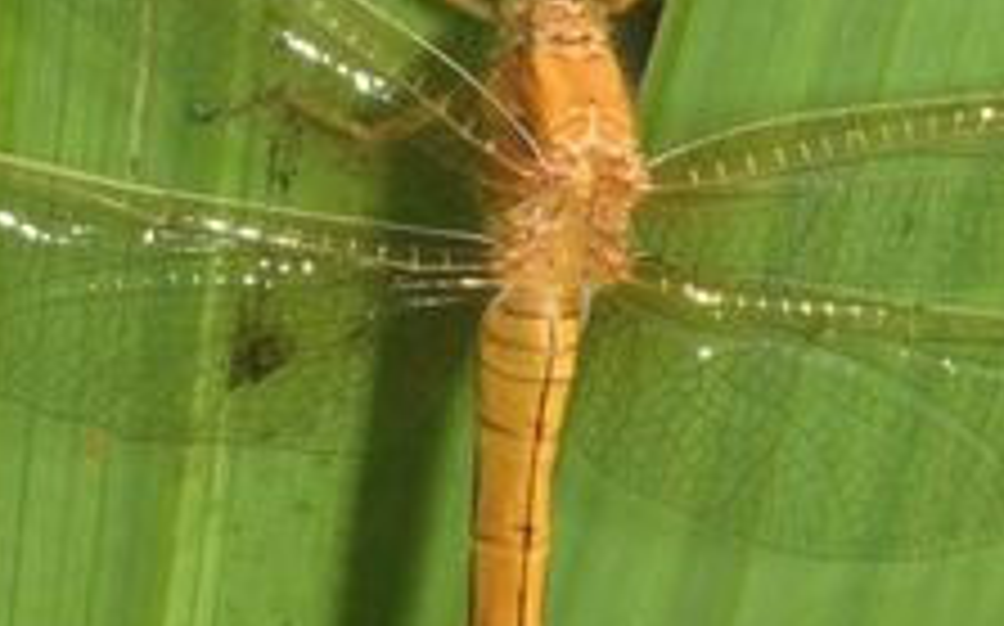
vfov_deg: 2.8
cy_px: 68
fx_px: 12590
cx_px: 540
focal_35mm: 460
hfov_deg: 4.6
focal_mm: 105
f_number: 29
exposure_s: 1/60
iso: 100
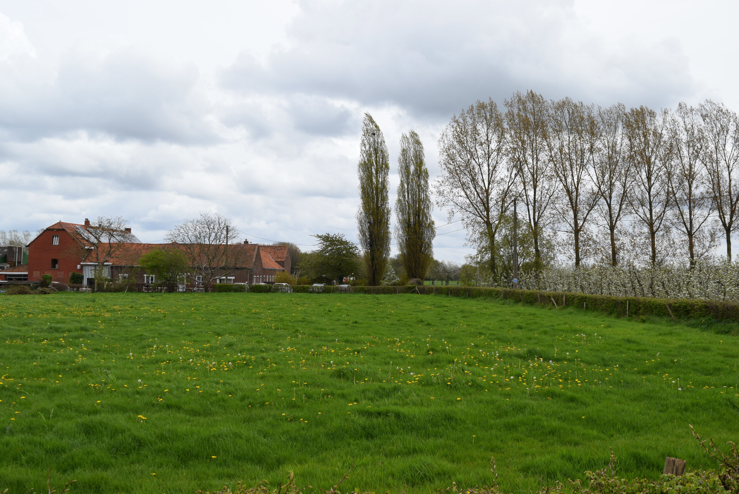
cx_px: 370
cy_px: 247
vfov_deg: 38.4
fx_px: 709
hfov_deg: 55.1
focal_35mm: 34
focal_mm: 23
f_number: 10
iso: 200
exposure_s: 1/400
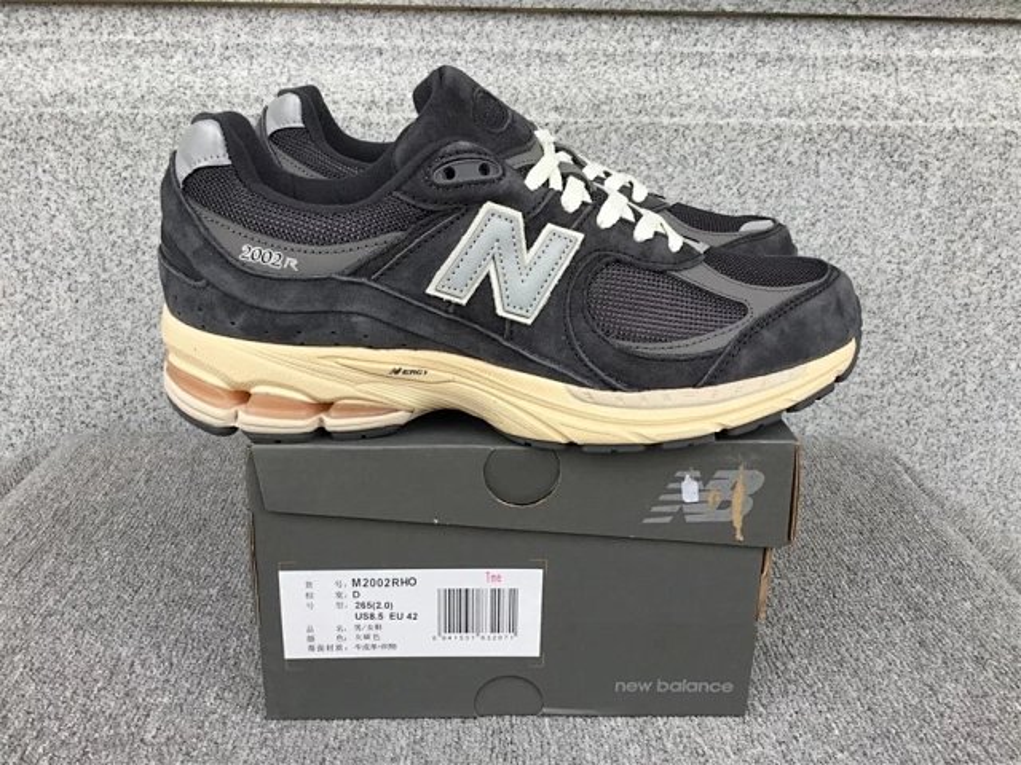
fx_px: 914
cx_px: 510
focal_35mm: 31
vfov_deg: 45.4
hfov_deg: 58.4
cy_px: 382
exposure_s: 1/234
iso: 25
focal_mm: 3.3
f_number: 2.4
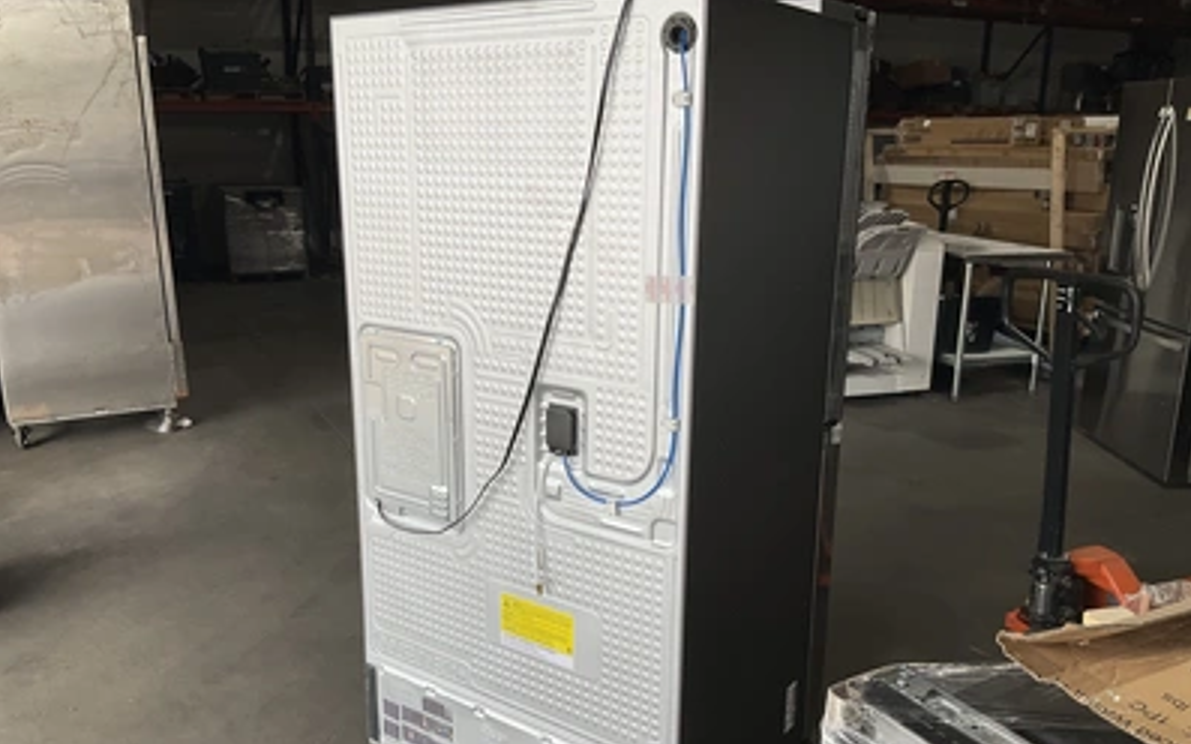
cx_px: 597
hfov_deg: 61.2
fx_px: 1006
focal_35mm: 31
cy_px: 420
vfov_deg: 40.5
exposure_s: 1/264
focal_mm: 3
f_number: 1.8
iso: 25
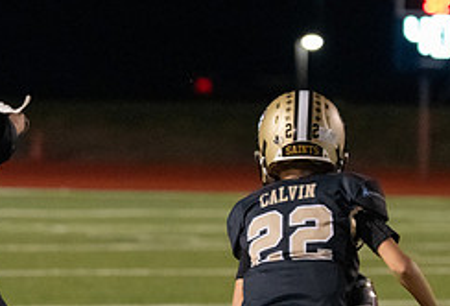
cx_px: 115
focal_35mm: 340
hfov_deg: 6.0
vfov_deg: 4.1
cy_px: 267
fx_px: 4277
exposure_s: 1/1250
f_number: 2.8
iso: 6400
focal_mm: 102
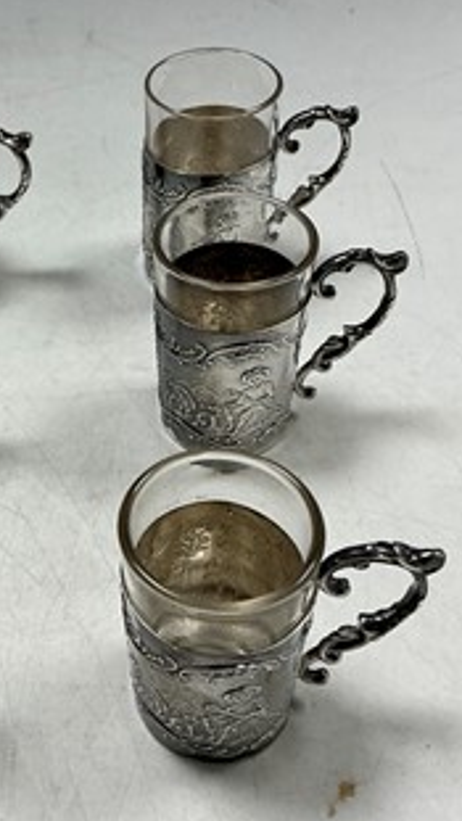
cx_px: 30
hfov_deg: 23.7
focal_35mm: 49
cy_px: 391
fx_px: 1067
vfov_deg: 42.1
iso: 40
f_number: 1.8
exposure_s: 1/122
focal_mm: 3
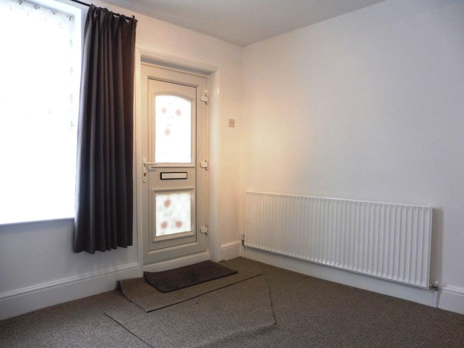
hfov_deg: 71.6
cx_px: 232
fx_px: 322
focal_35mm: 24
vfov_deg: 56.8
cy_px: 174
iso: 320
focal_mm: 4.3
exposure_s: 1/60
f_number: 3.3
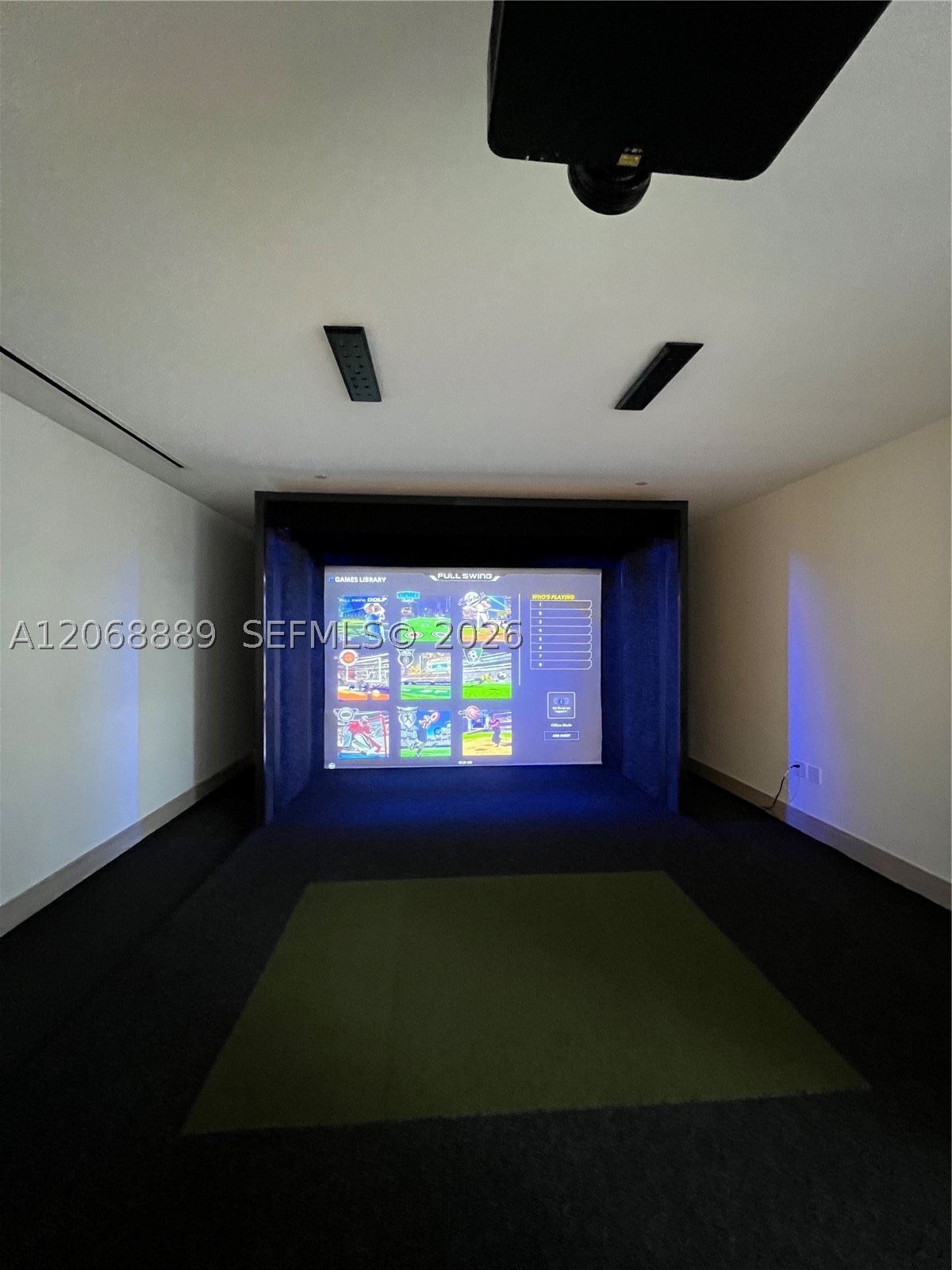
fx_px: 477
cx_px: 476
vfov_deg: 106.2
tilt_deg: -0.3
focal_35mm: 13
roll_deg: +1.1
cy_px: 635
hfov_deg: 89.9
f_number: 1.8
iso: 800
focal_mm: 1.57
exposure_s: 1/60
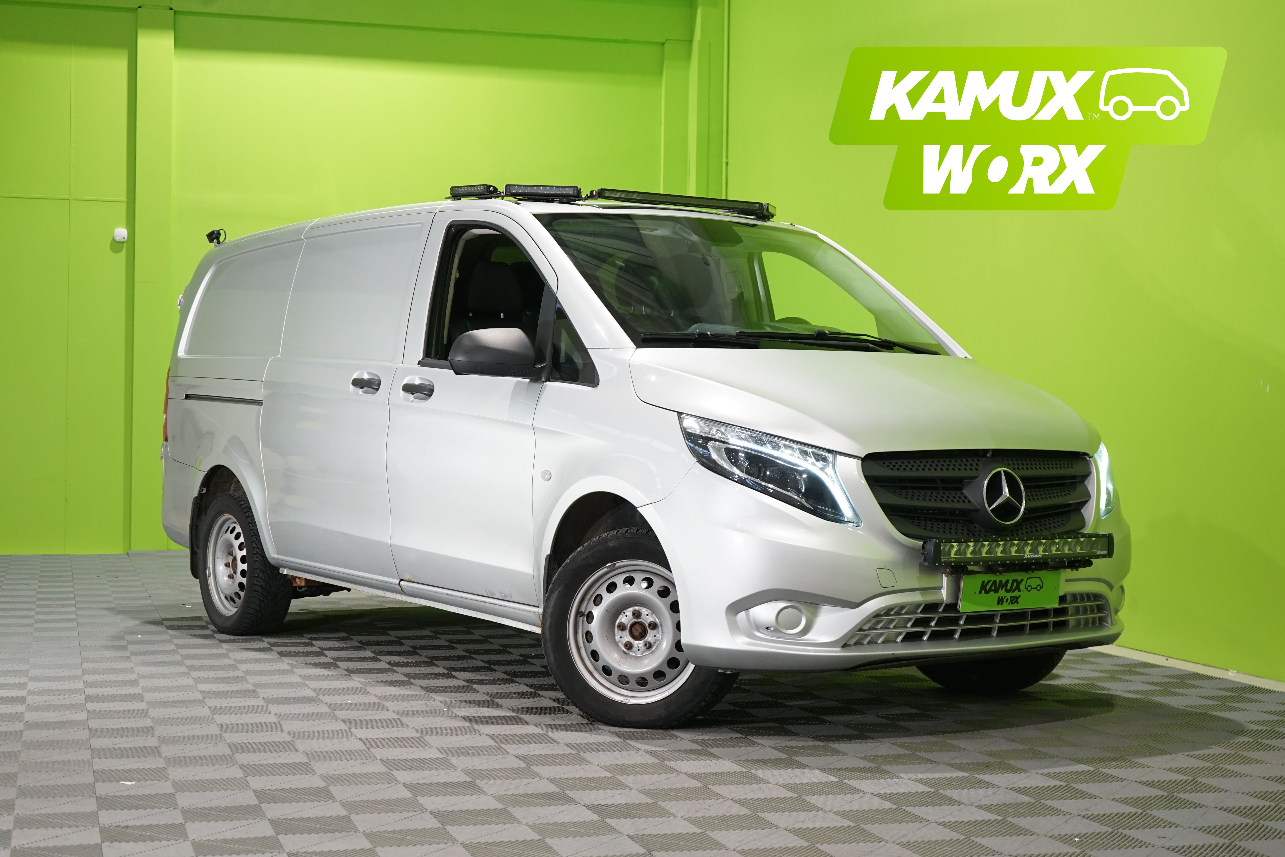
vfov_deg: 25.5
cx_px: 642
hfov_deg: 37.5
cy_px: 428
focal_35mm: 53
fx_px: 1892
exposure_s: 1/30
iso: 800
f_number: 5.6
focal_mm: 53
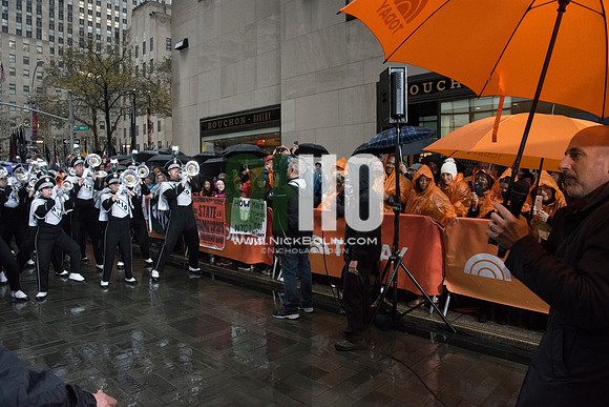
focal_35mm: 24
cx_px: 304
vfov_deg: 53.2
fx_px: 406
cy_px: 204
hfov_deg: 73.7
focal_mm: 24
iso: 10000
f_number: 10
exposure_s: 1/400
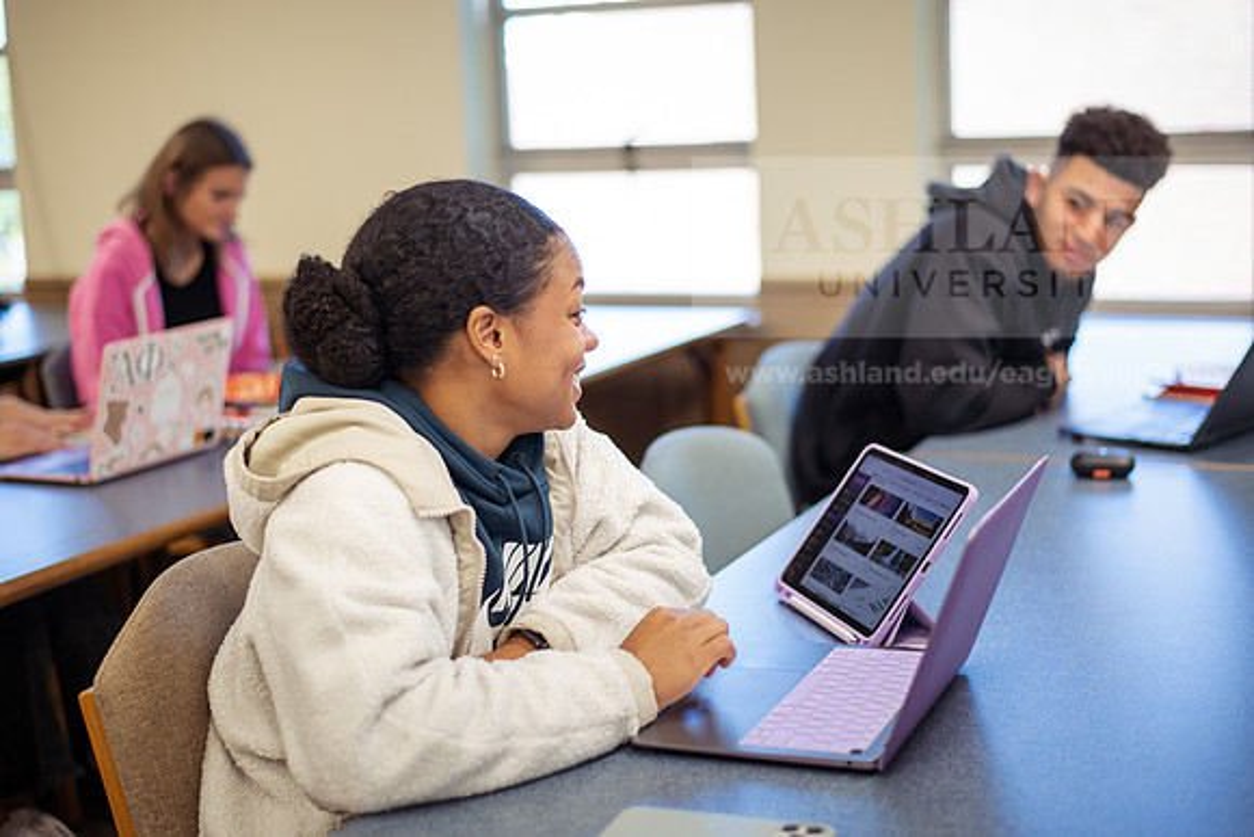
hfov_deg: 39.6
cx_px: 627
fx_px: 1742
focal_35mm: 50
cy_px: 418
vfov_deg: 27.0
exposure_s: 1/200
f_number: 2
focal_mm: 50
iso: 800
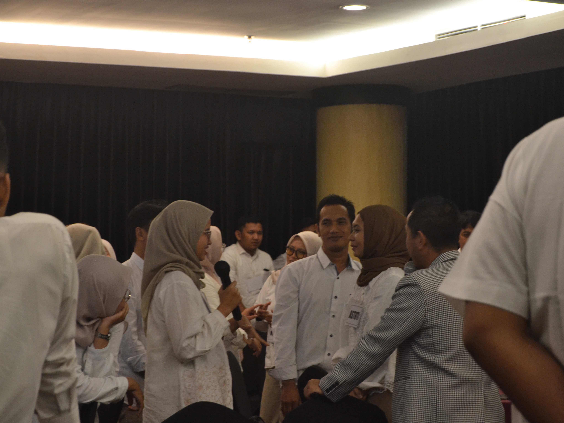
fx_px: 1459
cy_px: 212
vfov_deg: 16.5
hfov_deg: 21.9
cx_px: 278
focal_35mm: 90
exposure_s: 1/60
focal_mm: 55
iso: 1250
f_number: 5.6
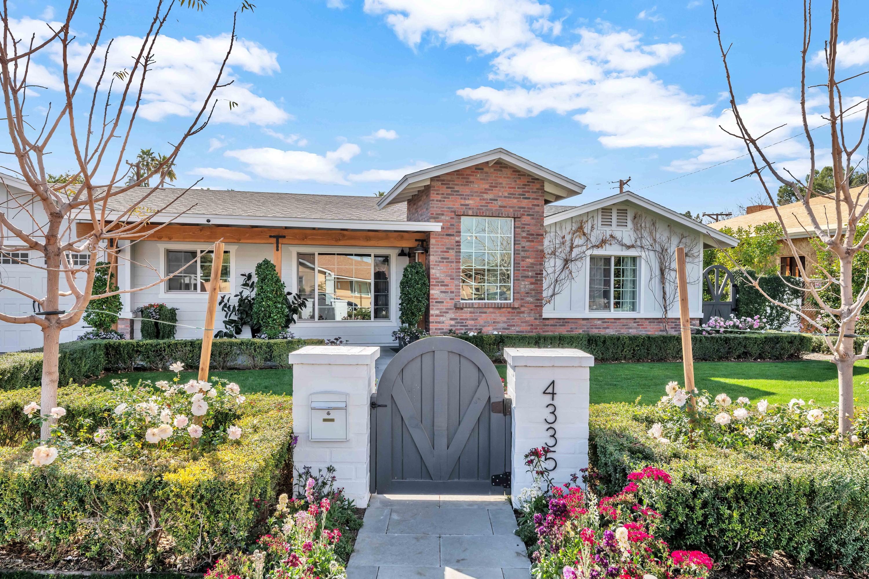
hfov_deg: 73.7
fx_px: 579
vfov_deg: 53.1
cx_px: 434
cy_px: 290
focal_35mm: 24
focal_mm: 24
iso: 100
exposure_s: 1/320
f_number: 9
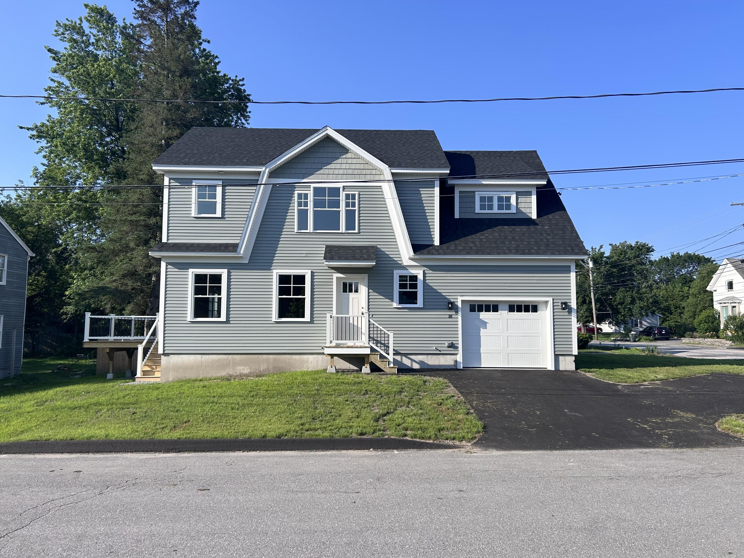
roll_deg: +0.0
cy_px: 279
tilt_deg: +4.2
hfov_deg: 67.3
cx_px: 372
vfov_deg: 53.1
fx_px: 559
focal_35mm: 26
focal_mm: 5.7
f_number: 1.5
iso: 50
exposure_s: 1/3077
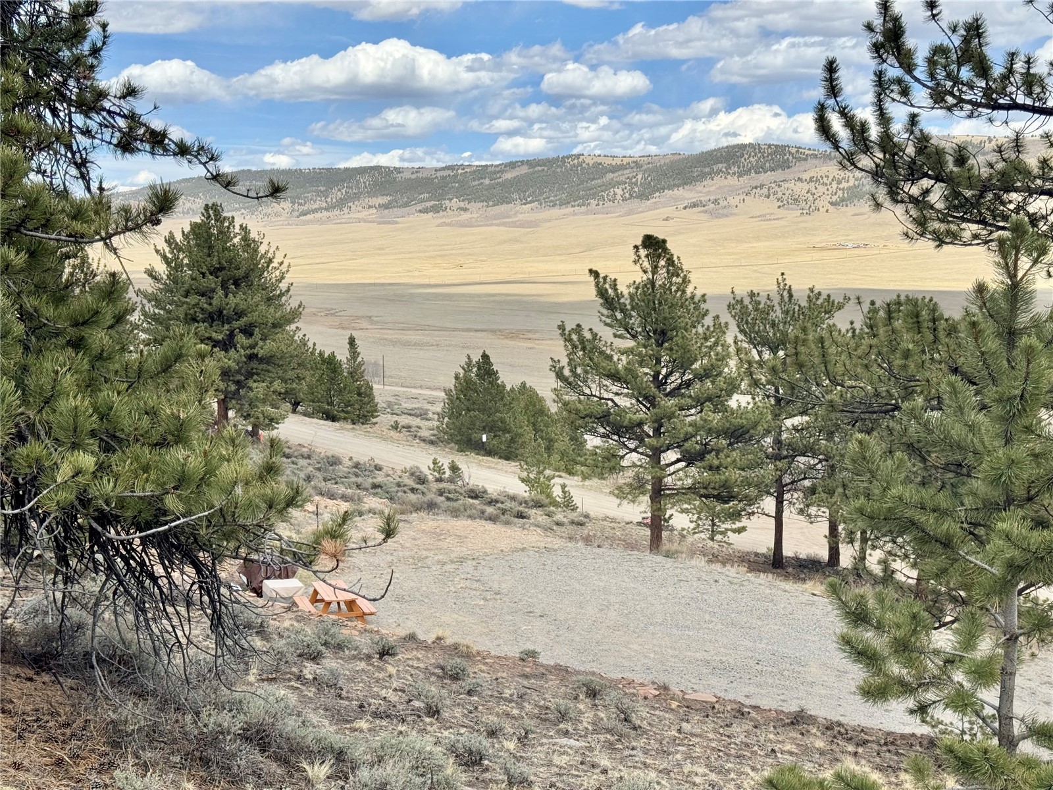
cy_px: 395
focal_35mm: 48
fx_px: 1460
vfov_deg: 30.3
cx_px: 526
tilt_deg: -6.5
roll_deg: -0.3
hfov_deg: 39.7
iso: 64
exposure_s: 1/3425
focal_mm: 6.76
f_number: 1.78
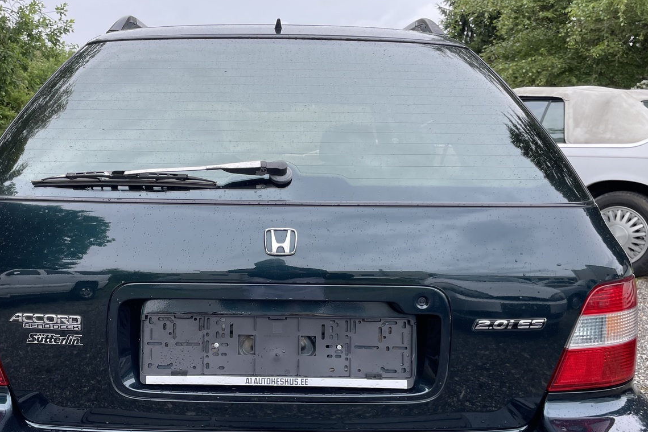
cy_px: 261
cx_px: 267
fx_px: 684
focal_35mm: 38
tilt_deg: -11.8
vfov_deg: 34.9
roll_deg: -0.5
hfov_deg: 50.5
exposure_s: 1/651
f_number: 1.6
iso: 32
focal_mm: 4.2
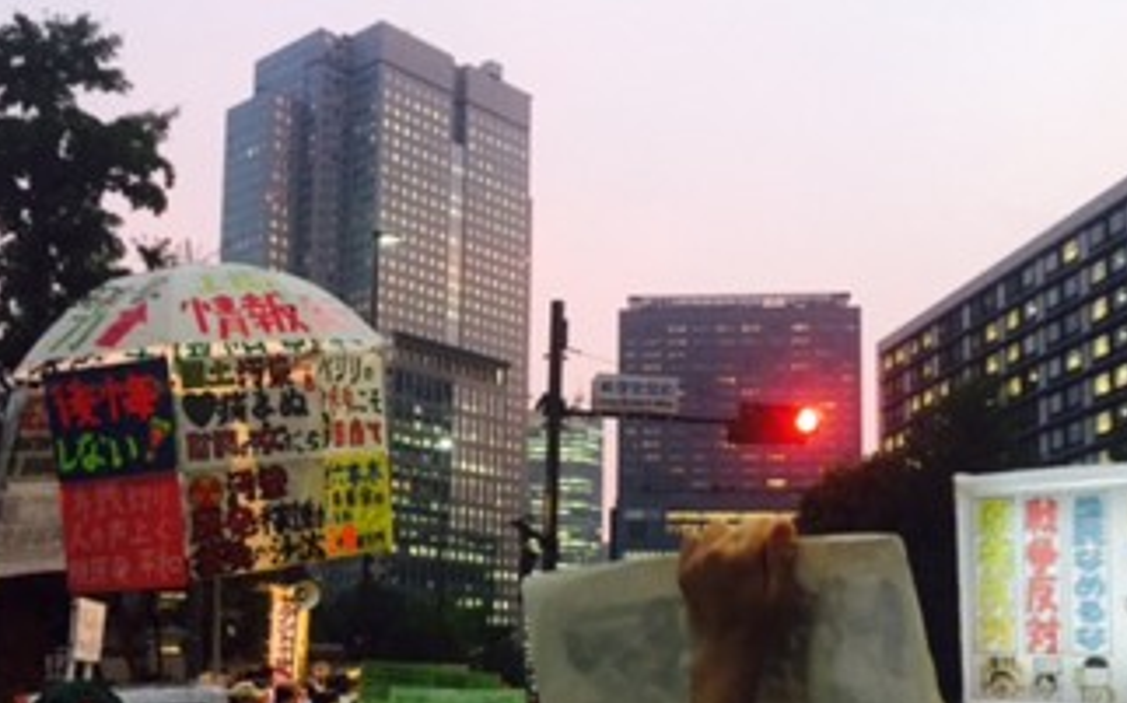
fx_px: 1320
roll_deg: -2.3
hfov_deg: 46.2
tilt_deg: +9.0
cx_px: 542
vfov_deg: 29.3
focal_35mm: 43
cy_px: 532
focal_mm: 4.15
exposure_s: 1/30
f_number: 2.2
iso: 125
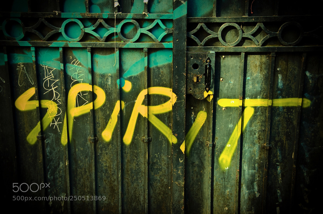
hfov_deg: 41.2
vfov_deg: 28.0
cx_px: 162
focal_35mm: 48
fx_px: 430
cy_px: 107
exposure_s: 1/30
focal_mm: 32
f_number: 6.3
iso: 200
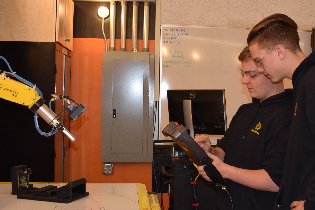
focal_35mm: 57
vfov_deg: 23.8
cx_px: 194
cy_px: 105
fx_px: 499
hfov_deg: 34.9
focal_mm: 22
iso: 800
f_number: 5
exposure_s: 1/100
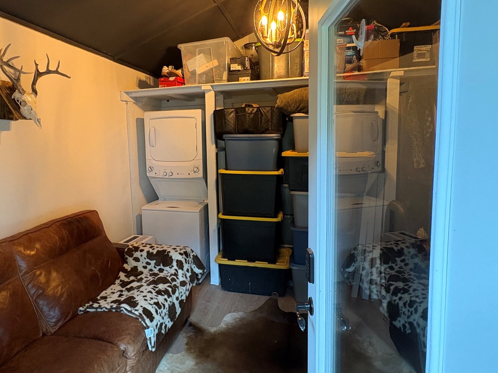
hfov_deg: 78.8
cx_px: 225
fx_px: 302
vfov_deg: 63.3
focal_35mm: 21
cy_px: 169
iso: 500
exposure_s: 1/60
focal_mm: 2.22
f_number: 2.2
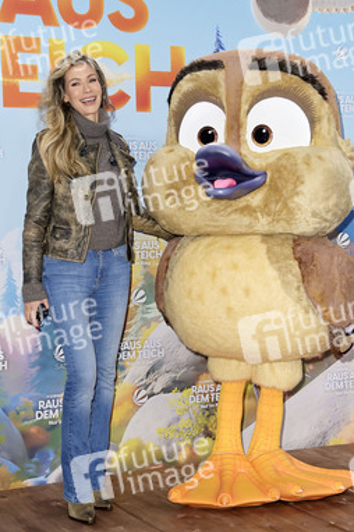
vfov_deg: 29.7
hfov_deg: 20.0
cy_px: 262
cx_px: 183
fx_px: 1005
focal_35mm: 68
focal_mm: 65
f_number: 5.6
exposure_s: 1/200
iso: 640
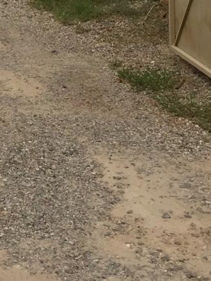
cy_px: -94
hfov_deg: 10.7
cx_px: -144
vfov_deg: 14.3
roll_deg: +1.1
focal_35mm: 132
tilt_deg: -3.0
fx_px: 1071
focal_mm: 4.15
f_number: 2.2
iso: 32
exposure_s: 1/3597
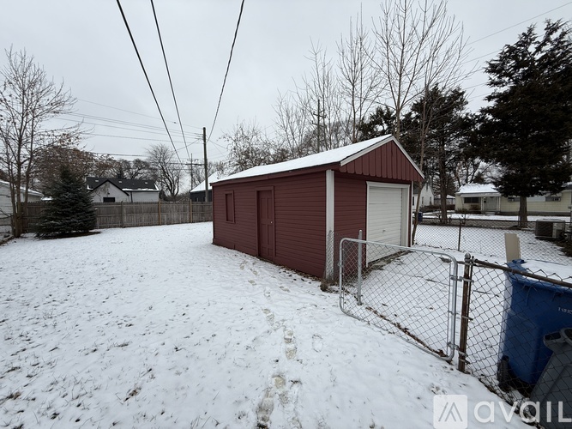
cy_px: 214
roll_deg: +0.4
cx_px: 286
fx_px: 231
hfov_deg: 102.1
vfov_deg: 85.7
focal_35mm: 14
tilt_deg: -3.5
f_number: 2.2
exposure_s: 1/564
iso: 50
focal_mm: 2.22
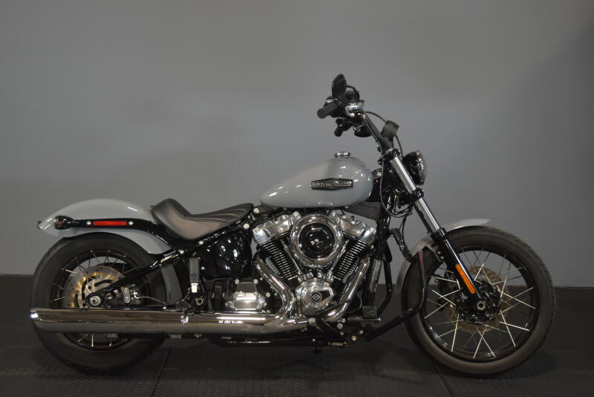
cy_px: 198
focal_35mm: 45
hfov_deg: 43.6
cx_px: 297
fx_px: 743
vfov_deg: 29.9
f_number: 4.5
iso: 800
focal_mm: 30
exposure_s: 1/30
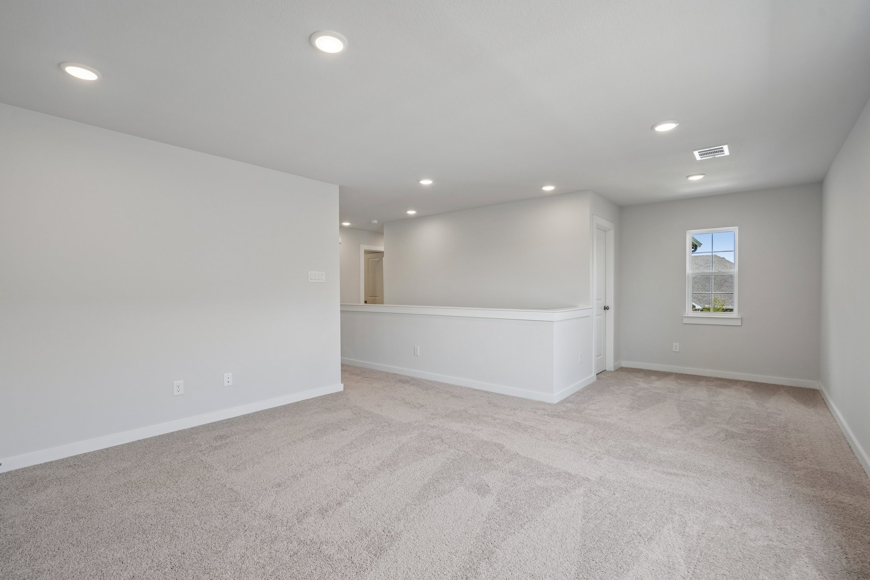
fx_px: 387
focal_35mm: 16
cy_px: 290
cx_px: 435
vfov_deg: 73.7
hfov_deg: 96.7
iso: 250
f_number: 8
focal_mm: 16
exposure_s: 1/30
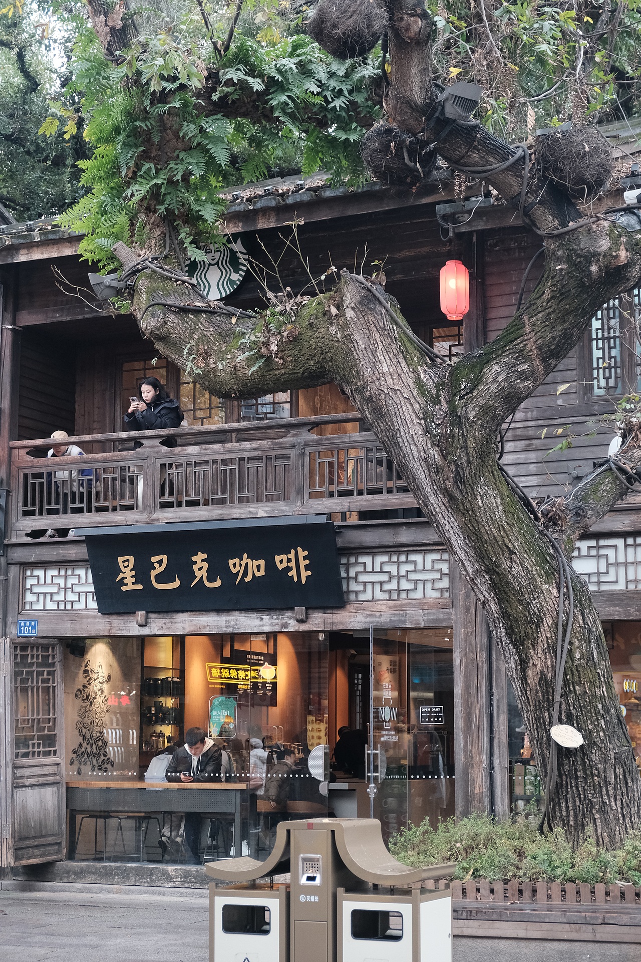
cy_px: 481
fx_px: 1629
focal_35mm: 61
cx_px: 320
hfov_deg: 22.3
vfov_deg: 32.9
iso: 1600
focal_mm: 40.7
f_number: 4
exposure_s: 1/120
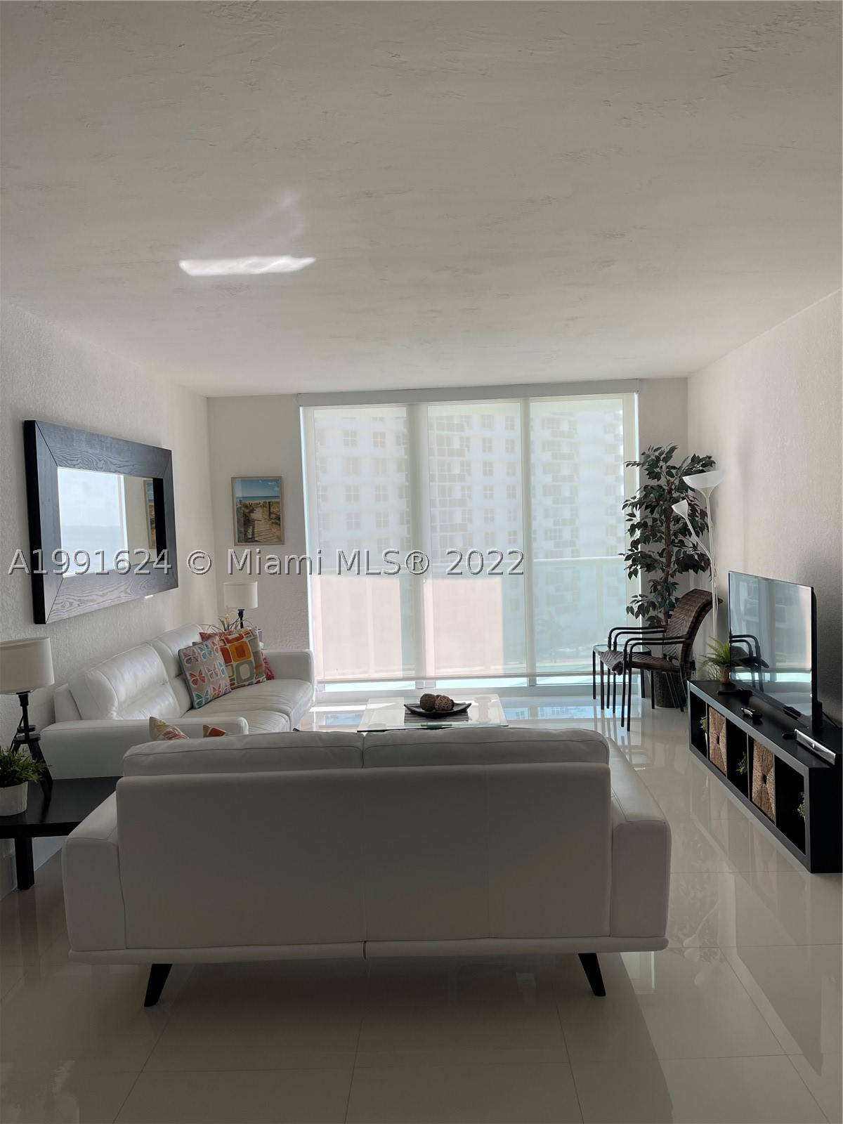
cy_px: 562
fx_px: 844
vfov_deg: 67.3
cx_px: 422
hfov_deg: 53.1
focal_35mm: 26
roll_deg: +2.4
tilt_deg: -2.0
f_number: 1.6
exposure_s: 1/392
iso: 32
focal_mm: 5.1
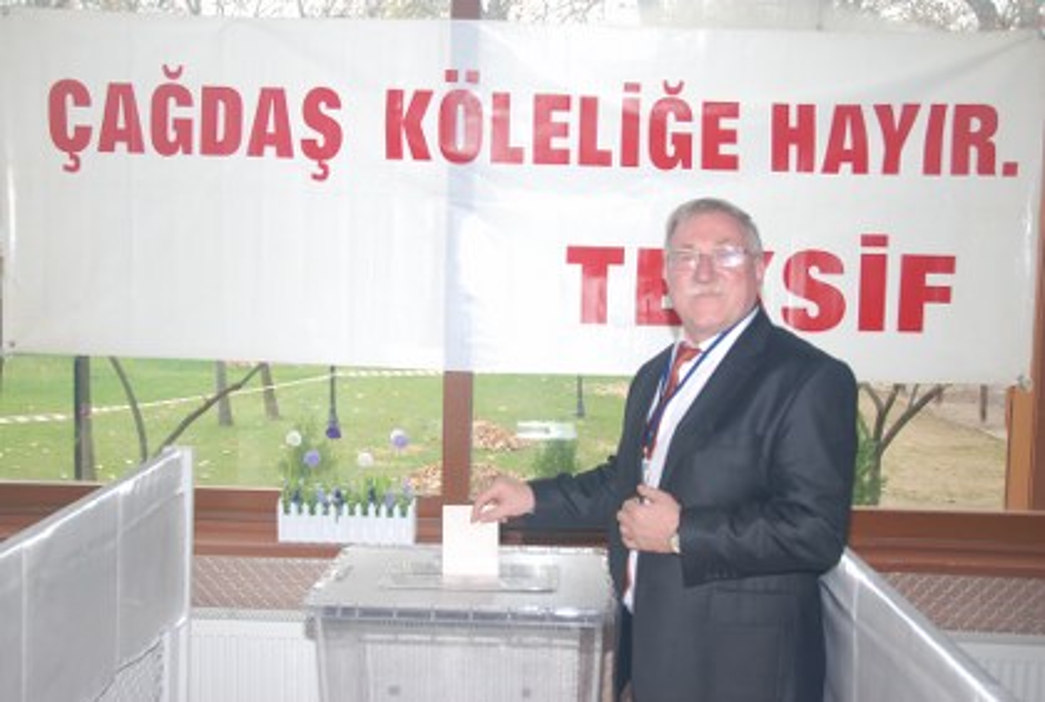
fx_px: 1134
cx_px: 522
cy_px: 351
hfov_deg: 49.5
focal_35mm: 39
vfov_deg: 34.4
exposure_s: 1/80
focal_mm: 26
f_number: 4.5
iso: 200
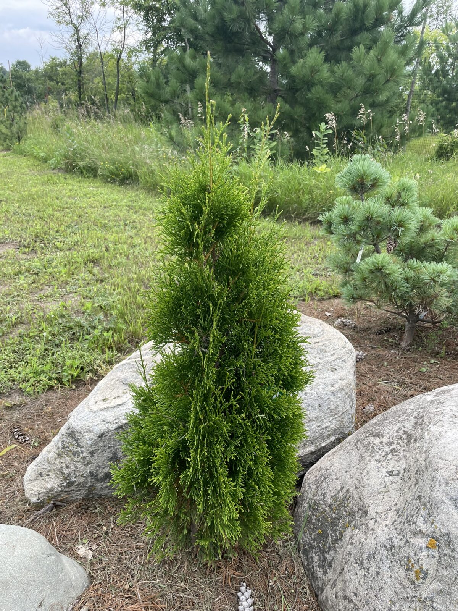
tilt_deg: -23.9
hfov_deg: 53.1
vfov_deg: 67.3
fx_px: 459
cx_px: 229
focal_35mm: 26
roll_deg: -4.8
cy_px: 306
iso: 32
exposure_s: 1/296
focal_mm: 4.2
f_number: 1.6
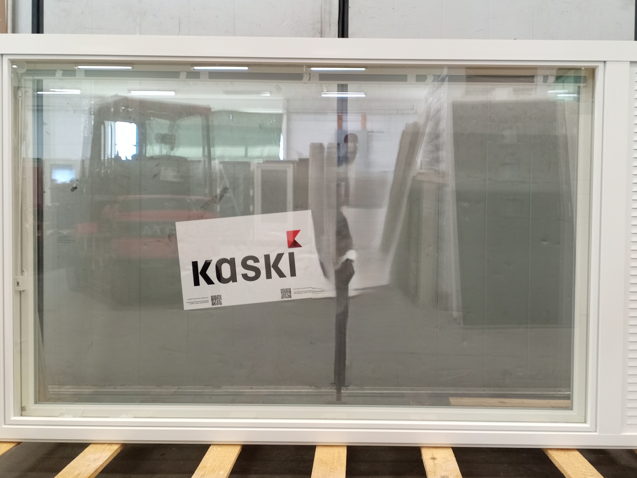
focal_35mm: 33
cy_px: 233
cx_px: 354
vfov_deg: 42.9
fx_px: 607
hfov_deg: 55.2
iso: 866
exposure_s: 1/20
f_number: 1.8
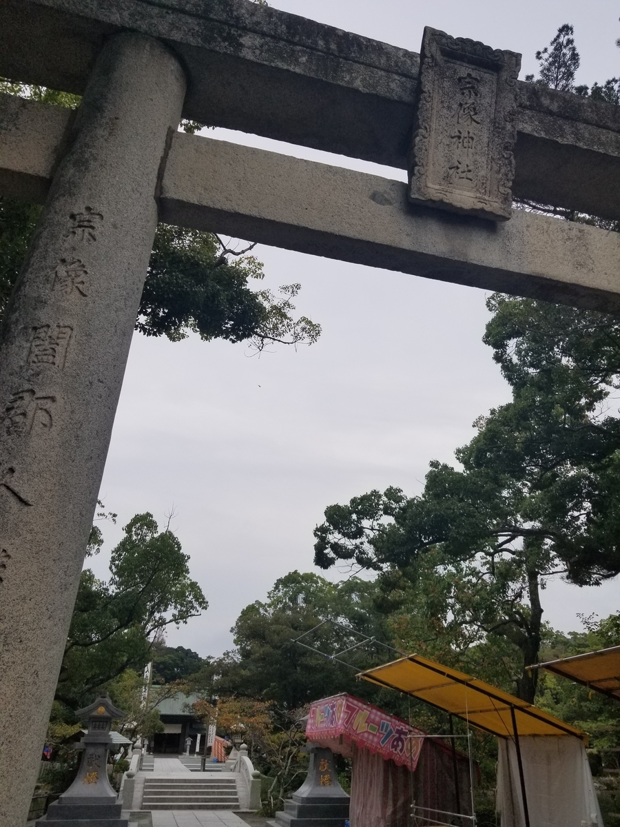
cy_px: 414
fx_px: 621
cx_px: 310
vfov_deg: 67.3
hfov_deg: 53.1
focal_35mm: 26
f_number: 1.7
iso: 50
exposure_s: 1/503
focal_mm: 4.25
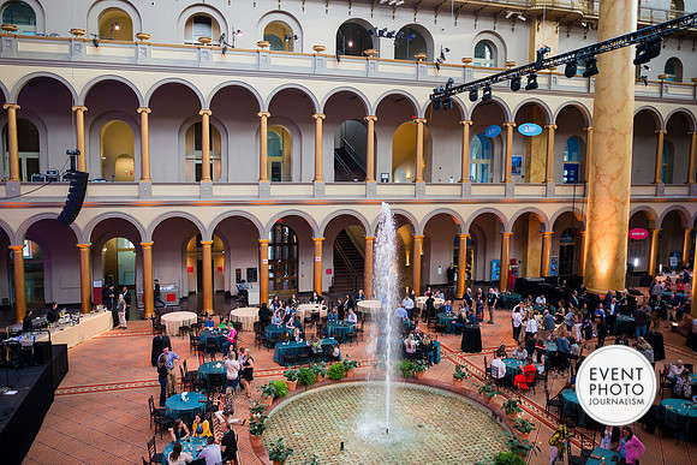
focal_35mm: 27
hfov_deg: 67.7
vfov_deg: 48.3
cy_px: 220
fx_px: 519
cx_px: 330
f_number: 2
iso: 220
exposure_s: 1/80
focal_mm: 25
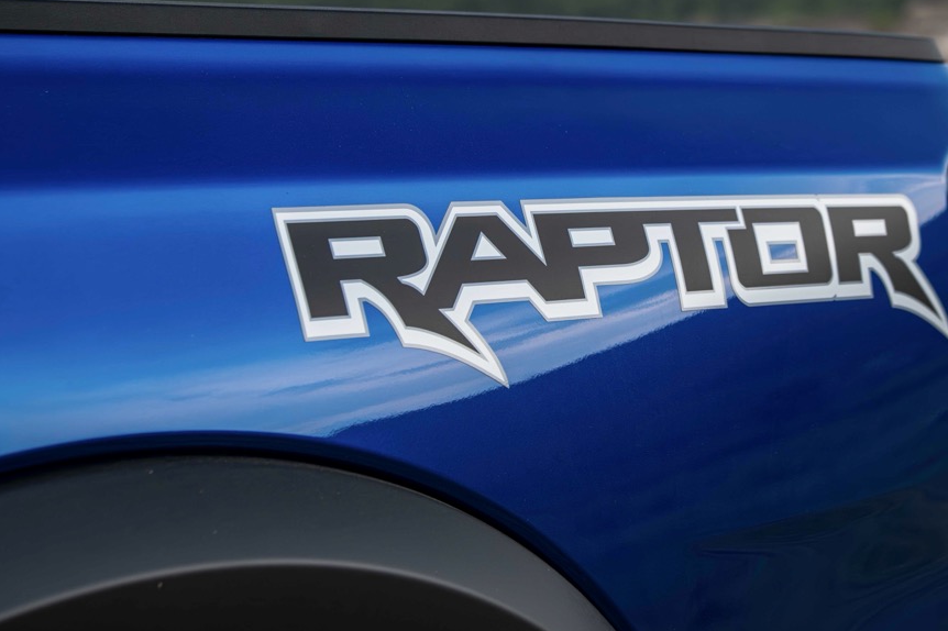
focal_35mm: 104
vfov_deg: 13.1
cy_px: 178
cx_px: 649
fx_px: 2737
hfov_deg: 19.6
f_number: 4.5
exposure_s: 1/160
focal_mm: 70
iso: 1000
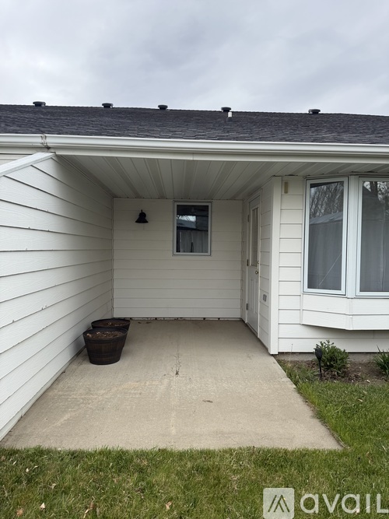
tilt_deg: -2.5
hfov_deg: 56.8
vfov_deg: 71.6
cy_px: 260
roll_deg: -0.8
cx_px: 194
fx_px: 360
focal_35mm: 24
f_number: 1.78
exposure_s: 1/1192
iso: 80
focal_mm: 6.76
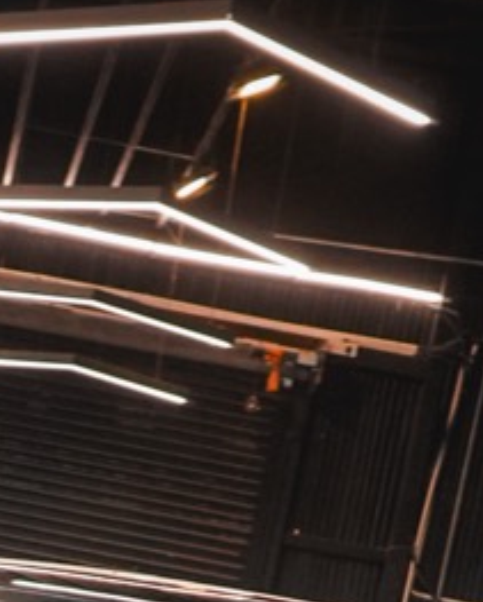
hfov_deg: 9.9
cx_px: -89
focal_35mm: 154
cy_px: 1014
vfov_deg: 11.7
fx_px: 2747
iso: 640
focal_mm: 18
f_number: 4
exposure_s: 1/30
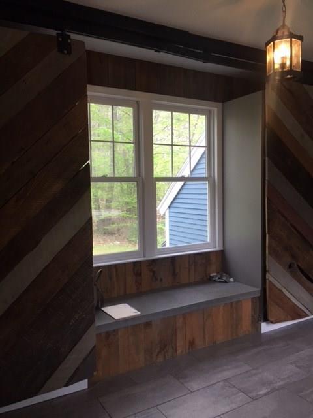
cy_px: 209
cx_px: 156
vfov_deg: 61.7
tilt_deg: -4.5
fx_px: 350
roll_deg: +1.1
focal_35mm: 29
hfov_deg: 48.2
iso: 40
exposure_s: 1/30
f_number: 2.2
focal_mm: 4.15
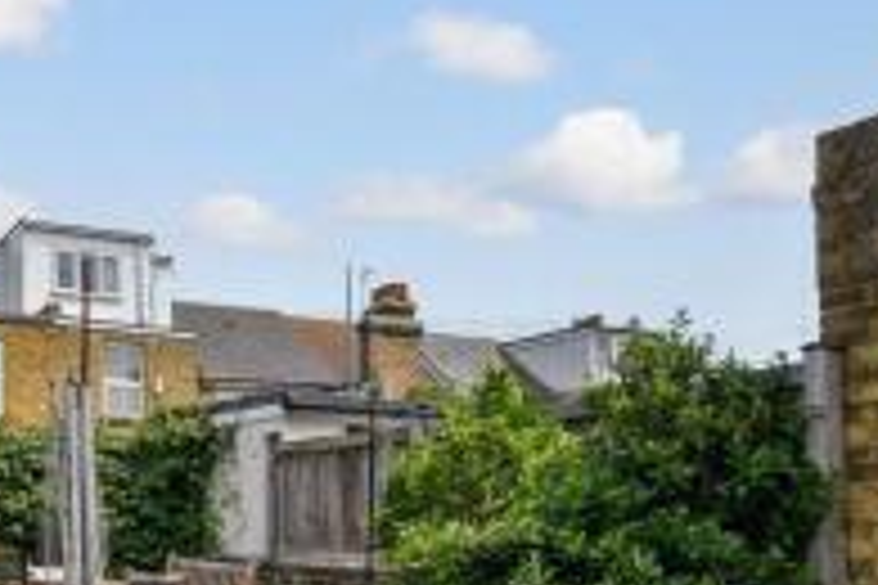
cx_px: 284
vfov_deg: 33.1
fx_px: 951
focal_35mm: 39
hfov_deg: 48.6
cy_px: 484
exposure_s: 1/1250
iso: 1000
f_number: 9
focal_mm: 11
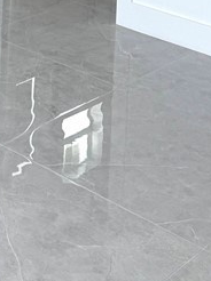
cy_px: -250
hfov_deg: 14.0
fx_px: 814
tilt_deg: -1.6
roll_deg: -1.7
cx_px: -86
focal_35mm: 100
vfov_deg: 16.1
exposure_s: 1/484
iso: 100
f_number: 1.78
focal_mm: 6.76
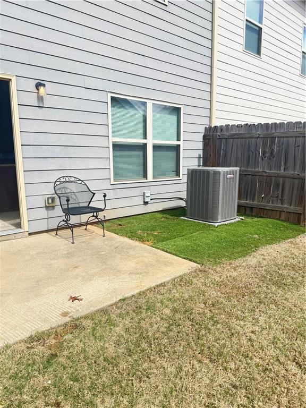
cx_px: 153
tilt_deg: -8.8
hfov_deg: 56.8
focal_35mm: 24
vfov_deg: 71.6
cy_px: 204
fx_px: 283
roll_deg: +0.7
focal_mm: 6.76
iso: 80
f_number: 1.78
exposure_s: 1/1818
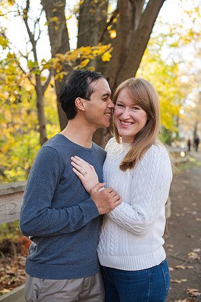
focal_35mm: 50
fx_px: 420
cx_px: 100
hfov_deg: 26.9
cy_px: 151
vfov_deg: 39.6
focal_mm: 50
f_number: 3.5
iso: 900
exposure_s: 1/400
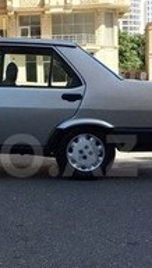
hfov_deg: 14.7
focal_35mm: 81
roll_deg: +2.0
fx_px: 579
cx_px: -6
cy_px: 156
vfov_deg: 26.2
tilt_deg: -4.7
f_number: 2.2
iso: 32
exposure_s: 1/1412
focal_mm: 4.15
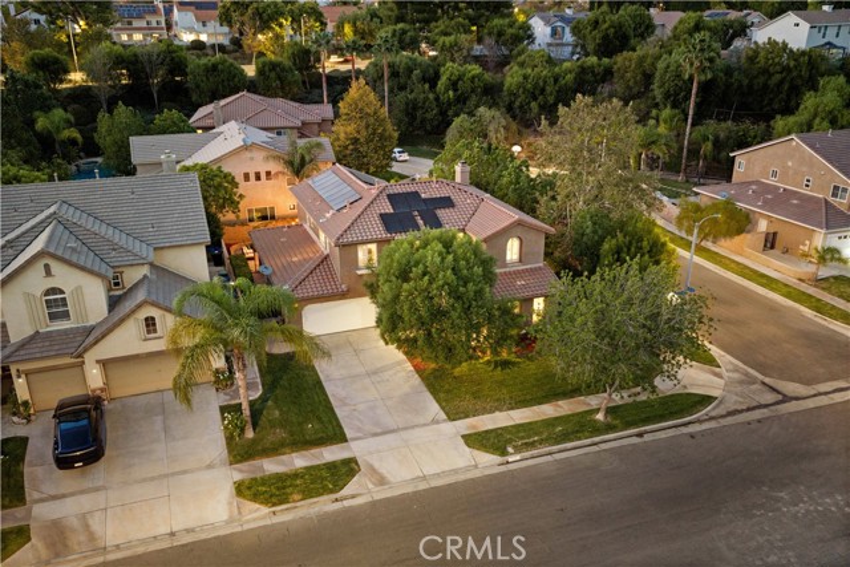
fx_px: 661
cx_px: 425
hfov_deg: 65.5
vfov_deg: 46.4
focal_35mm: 28
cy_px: 284
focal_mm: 14.45
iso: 1600
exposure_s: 1/8
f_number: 2
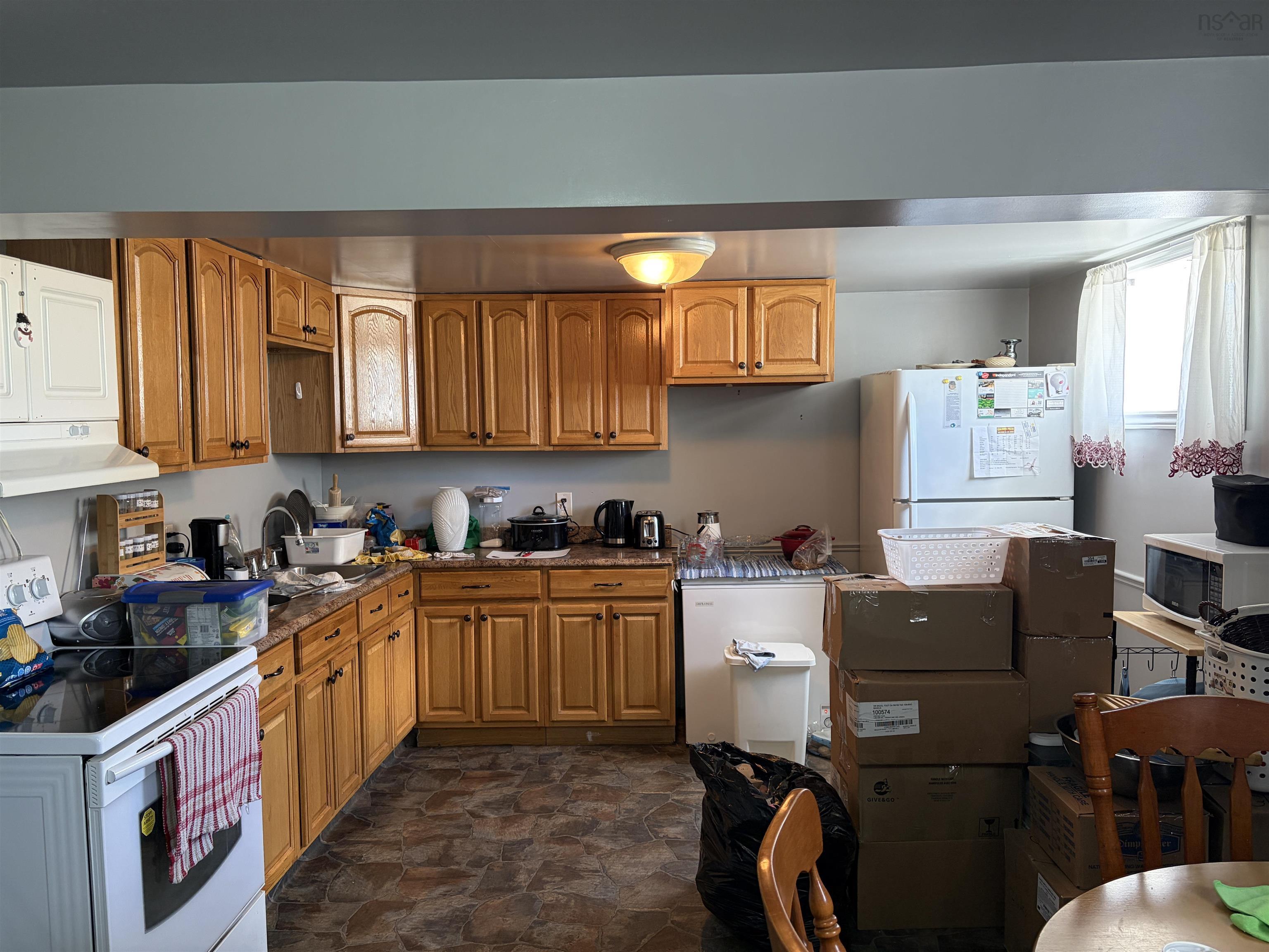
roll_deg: +0.3
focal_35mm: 26
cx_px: 634
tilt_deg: -2.8
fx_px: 953
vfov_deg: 53.1
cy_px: 476
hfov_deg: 67.3
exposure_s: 1/60
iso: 160
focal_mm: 5.96
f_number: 1.6
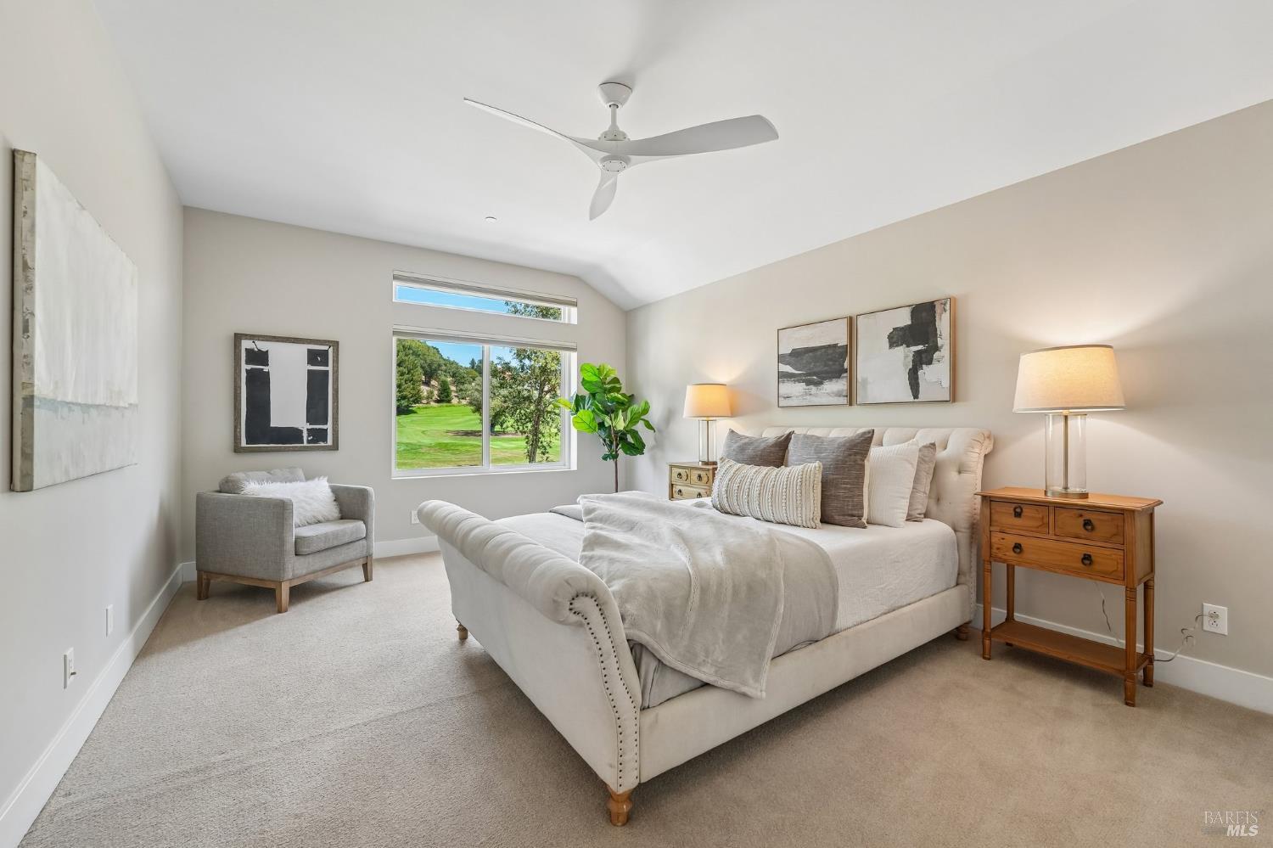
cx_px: 636
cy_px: 424
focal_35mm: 14
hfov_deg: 104.3
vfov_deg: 81.2
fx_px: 495
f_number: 8
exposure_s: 1/40
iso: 640
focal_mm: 14
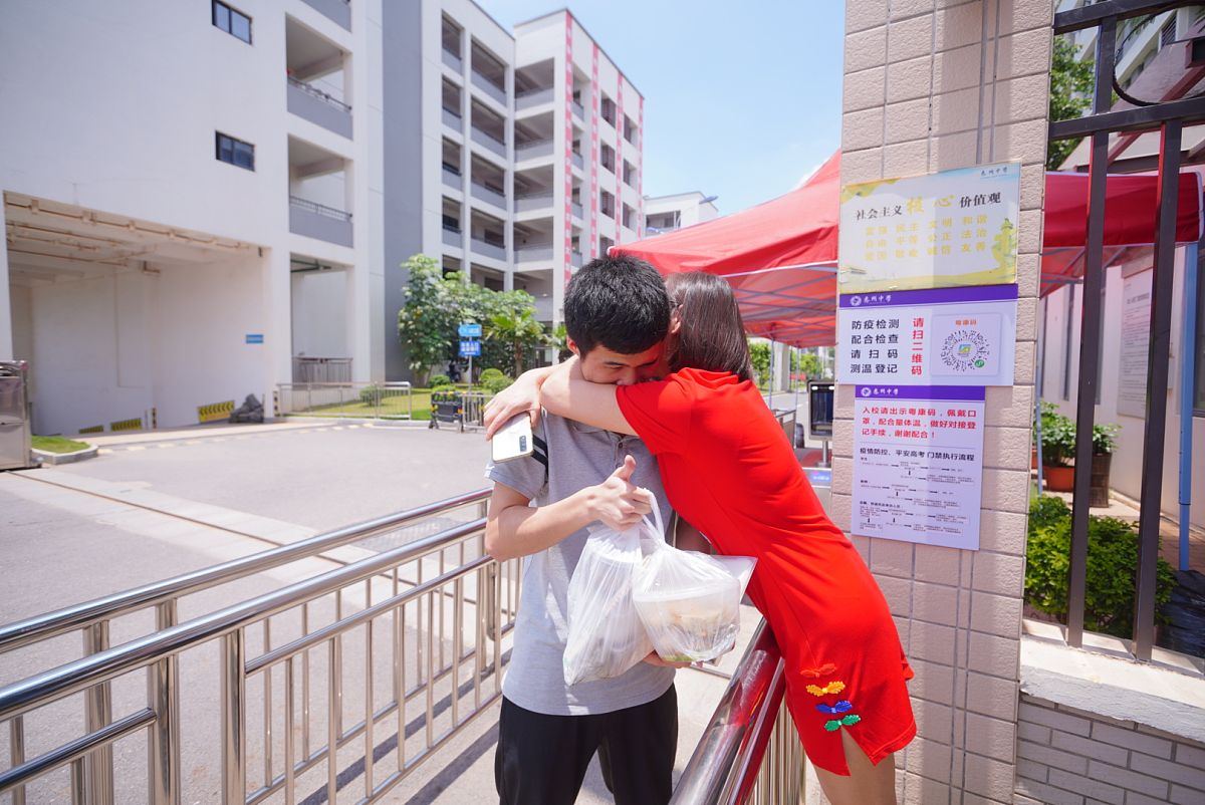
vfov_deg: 70.5
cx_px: 602
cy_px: 402
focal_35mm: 17
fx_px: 569
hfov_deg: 93.2
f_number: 4
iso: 100
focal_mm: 17
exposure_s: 1/400
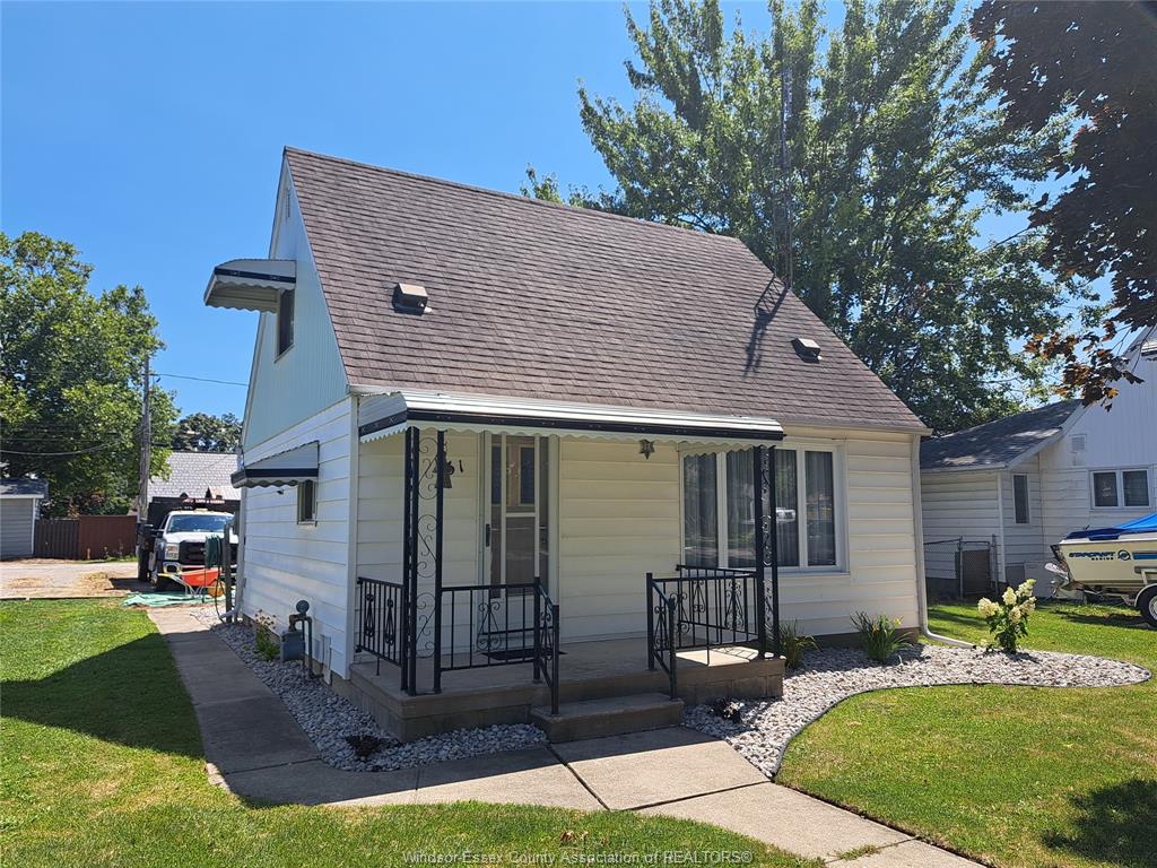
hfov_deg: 71.6
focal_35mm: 24
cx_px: 578
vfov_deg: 56.8
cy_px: 434
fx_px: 802
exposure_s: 1/1053
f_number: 1.8
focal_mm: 5.23
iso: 50
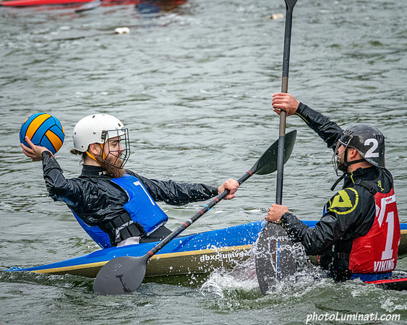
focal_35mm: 524
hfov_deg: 3.7
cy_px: 162
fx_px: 6315
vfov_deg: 3.0
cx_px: 123
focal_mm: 400
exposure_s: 1/2000
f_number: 9
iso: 3200
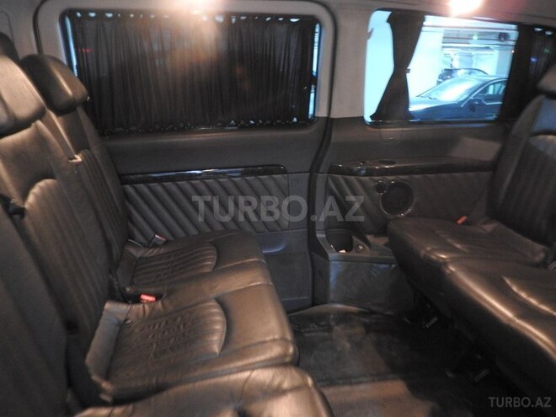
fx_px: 482
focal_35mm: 30
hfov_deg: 60.0
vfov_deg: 46.8
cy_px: 208
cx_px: 278
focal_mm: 5.4
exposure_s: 1
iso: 800
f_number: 3.5
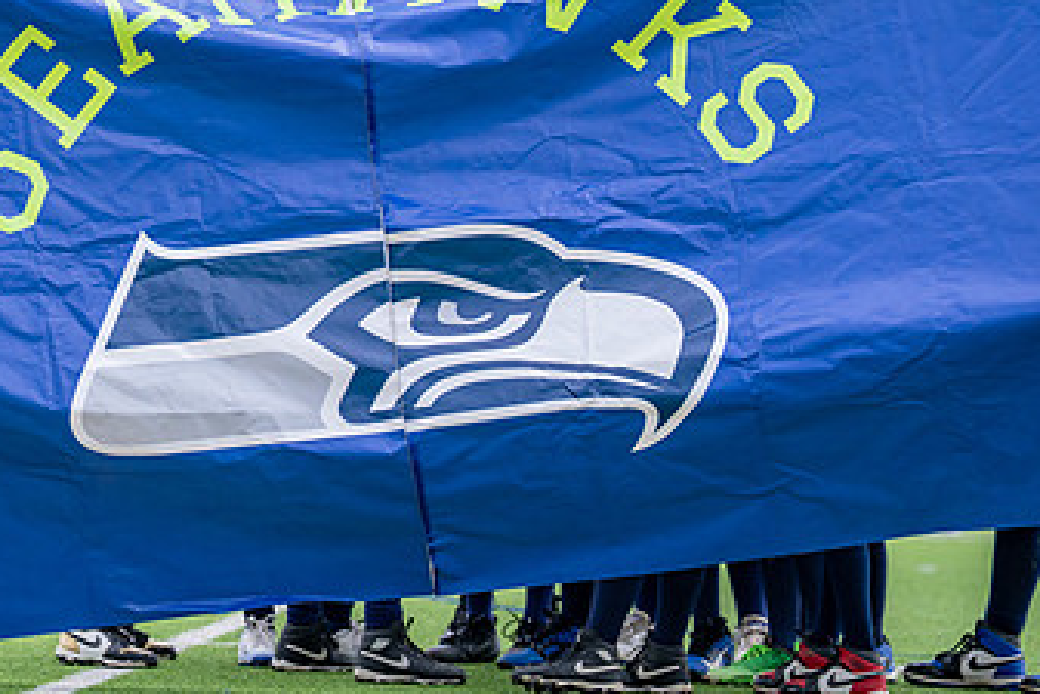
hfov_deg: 8.1
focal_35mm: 253
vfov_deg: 5.4
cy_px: 217
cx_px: 213
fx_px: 7312
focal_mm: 132
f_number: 2.8
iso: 400
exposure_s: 1/2500
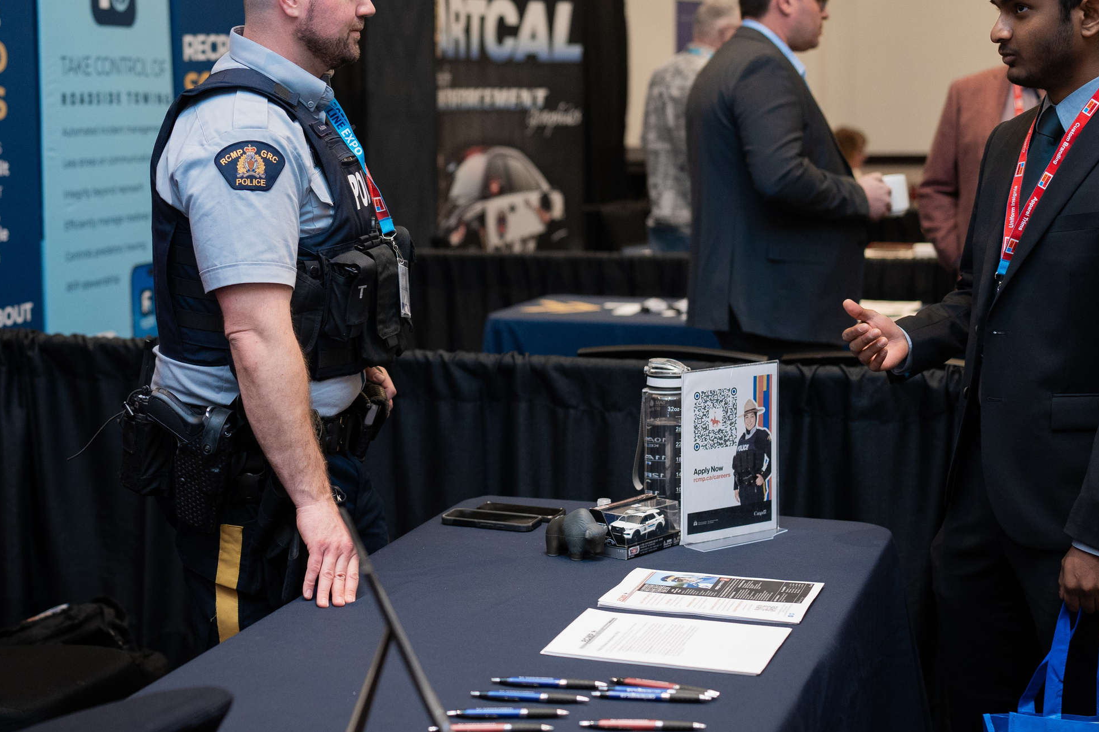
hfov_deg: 30.6
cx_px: 312
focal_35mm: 65
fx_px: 1984
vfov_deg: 20.9
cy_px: 289
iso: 1000
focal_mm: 35
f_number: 1.8
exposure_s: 1/200
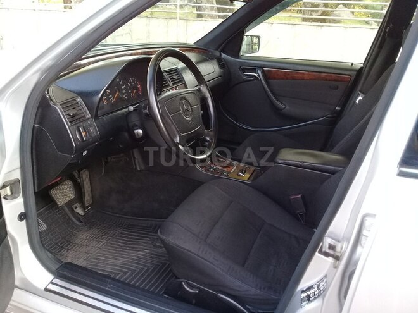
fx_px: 374
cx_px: 209
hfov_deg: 58.4
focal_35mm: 31
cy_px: 156
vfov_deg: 45.4
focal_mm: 3.3
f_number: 2.2
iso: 80
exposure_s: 1/33
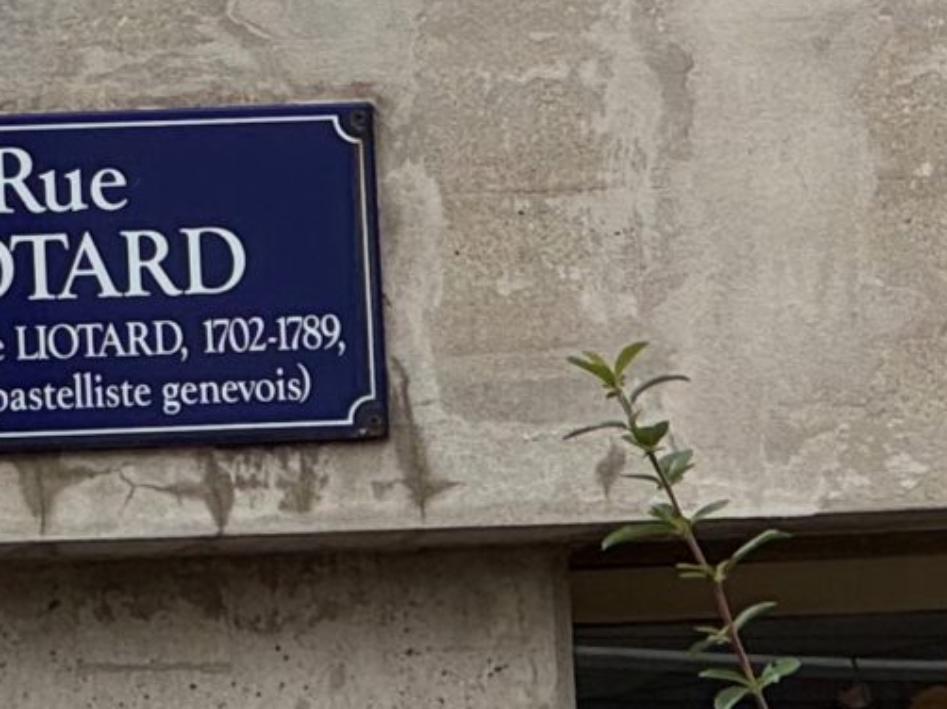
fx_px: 10746
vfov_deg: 3.8
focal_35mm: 393
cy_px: -223
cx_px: -11
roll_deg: +2.4
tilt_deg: +10.2
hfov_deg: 5.0
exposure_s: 1/167
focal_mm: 9
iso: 25
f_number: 2.8
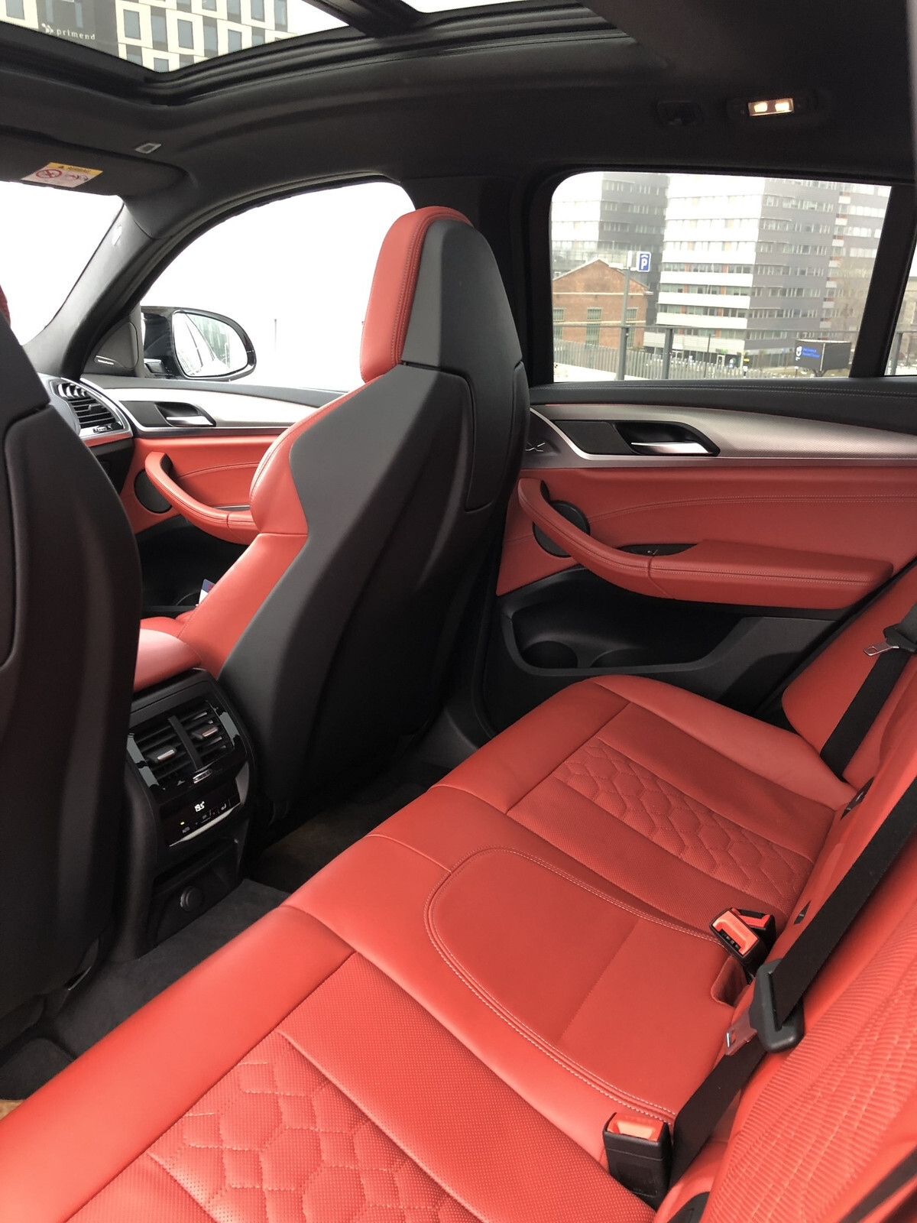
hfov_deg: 49.7
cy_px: 612
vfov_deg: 63.4
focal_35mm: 28
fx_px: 989
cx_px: 458
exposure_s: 1/30
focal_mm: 4
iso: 40
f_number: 1.8
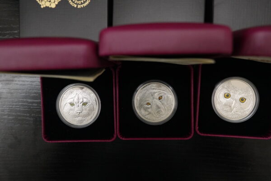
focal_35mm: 22
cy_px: 90
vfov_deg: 56.2
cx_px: 136
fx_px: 169
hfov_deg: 77.3
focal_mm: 15
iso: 2500
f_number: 4
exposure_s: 1/160
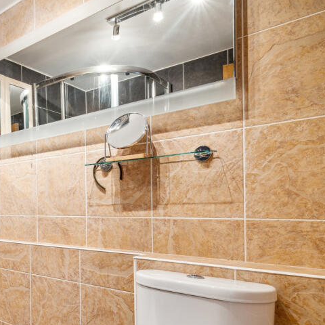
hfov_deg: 46.8
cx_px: 3
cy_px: 216
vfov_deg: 54.5
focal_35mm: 29
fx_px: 308
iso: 400
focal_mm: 16
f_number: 11
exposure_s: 1/1.67
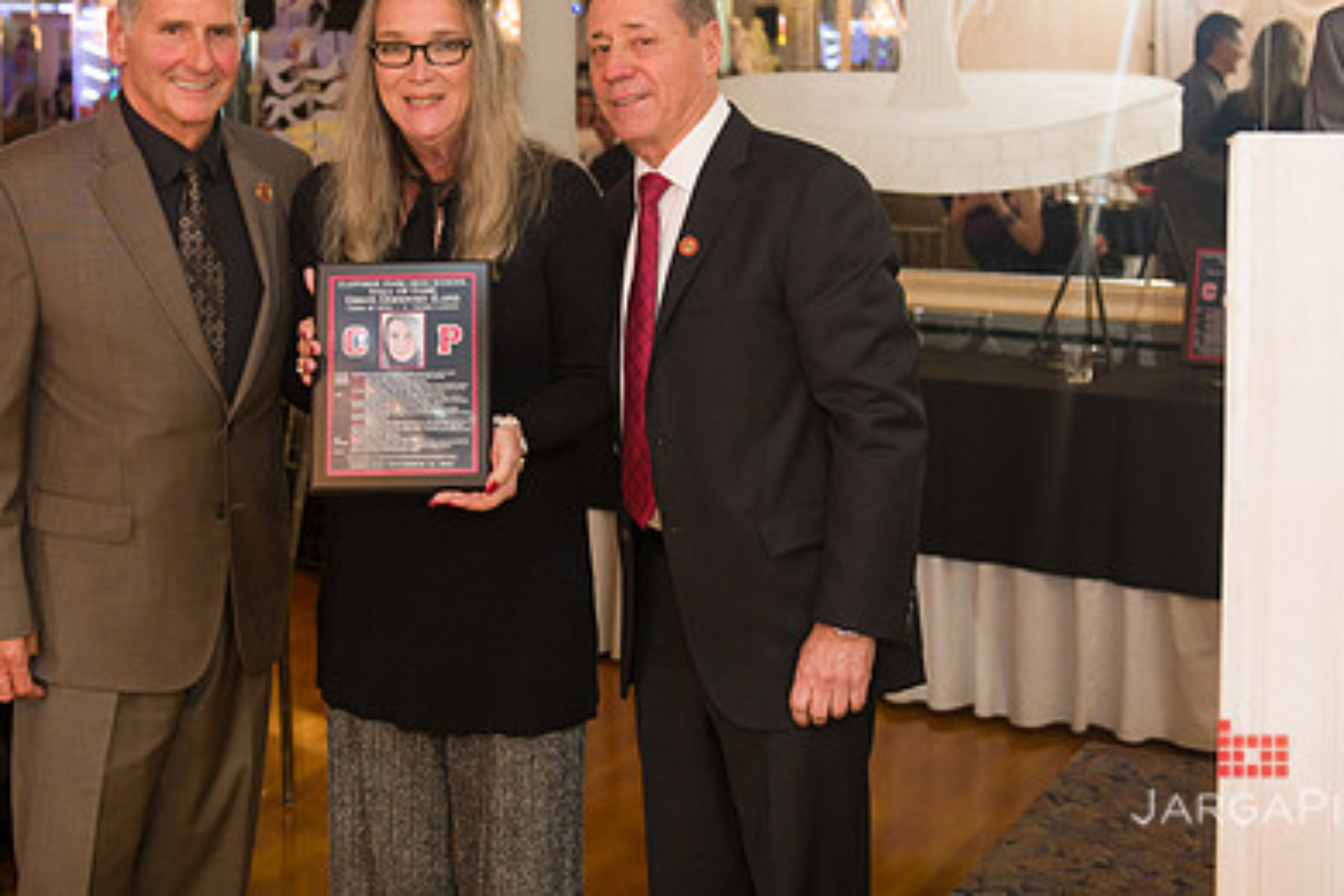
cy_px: 233
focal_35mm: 52
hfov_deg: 37.8
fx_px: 1941
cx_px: 462
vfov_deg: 25.7
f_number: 3.2
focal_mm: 35
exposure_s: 1/125
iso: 1000
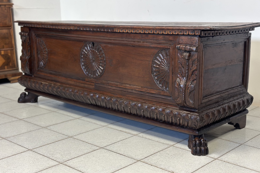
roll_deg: +1.4
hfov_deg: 38.9
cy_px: 91
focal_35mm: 51
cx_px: 129
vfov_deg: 26.5
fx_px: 368
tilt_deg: -12.6
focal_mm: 6.86
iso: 100
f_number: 1.78
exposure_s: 1/50
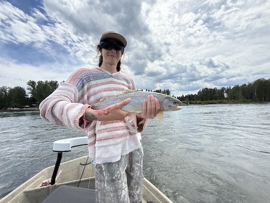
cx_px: 135
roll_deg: +1.8
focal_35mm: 14
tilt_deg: +3.8
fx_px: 109
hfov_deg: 102.0
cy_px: 102
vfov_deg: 85.7
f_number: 2.2
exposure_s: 1/2410
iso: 50
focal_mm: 2.22
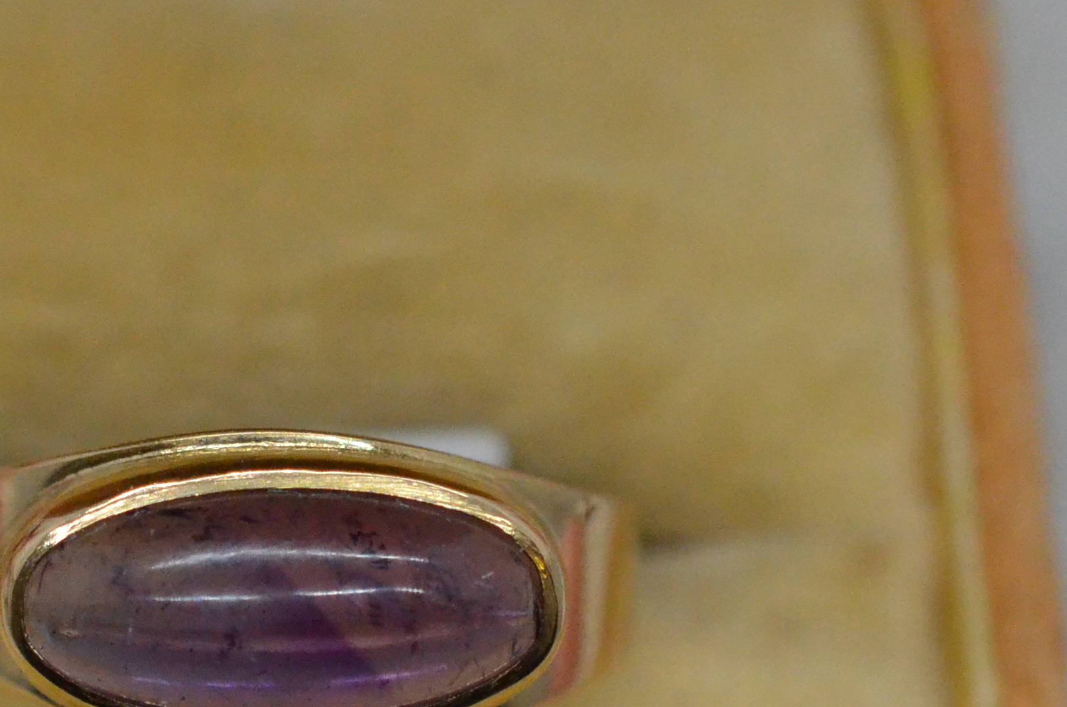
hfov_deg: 11.9
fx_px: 5117
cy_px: 683
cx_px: 251
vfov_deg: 7.9
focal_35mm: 173
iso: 4000
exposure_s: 1/2000
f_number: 6.3
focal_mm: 40
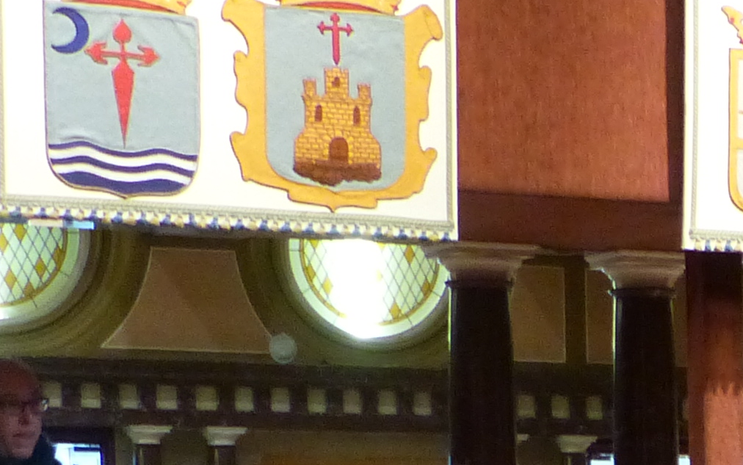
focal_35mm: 155
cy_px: 928
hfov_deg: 12.6
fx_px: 3139
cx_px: 1198
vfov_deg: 8.1
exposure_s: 1/20
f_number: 2.8
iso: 400
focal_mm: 6.6
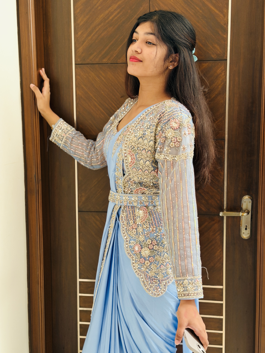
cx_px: 132
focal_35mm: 48
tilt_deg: -7.6
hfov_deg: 30.3
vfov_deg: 39.7
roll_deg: -1.4
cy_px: 176
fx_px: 490
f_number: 1.78
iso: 320
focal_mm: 6.76
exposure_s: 1/33
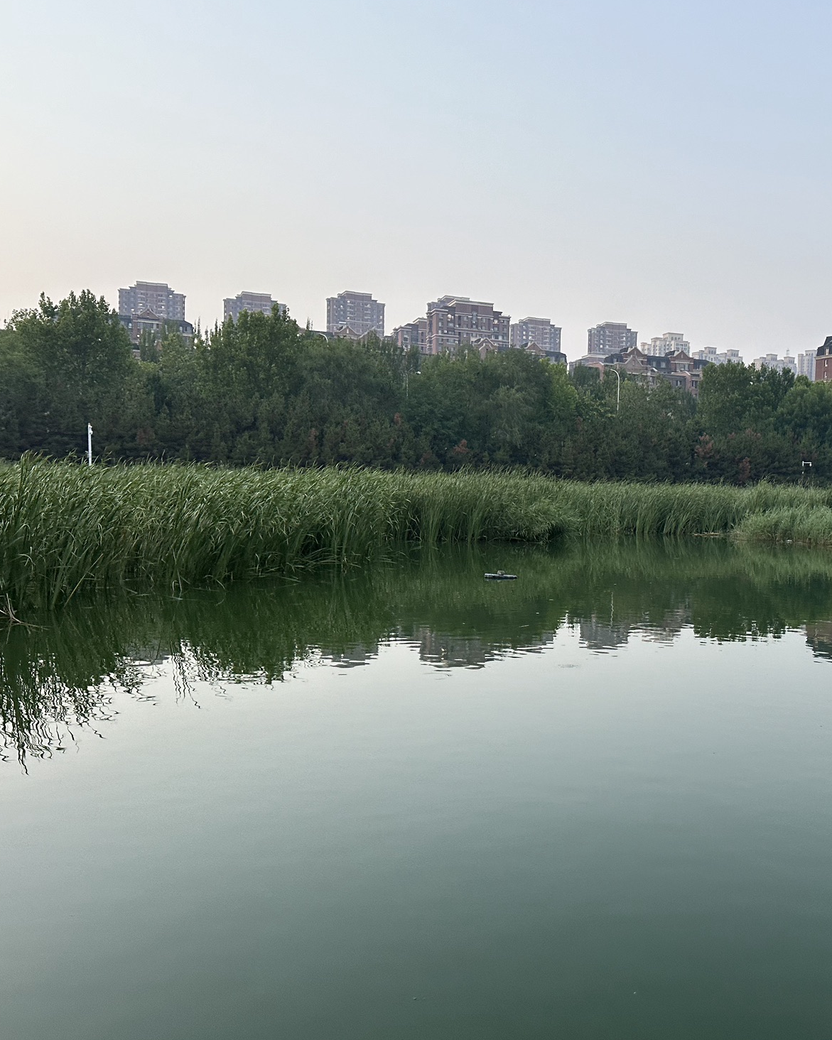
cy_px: 522
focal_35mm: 32
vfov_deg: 55.7
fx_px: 985
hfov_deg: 44.3
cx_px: 620
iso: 160
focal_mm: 6.86
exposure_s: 1/121
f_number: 1.78
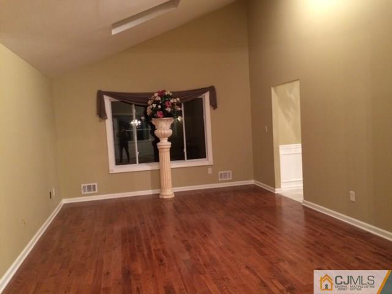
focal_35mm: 29
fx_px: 328
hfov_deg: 61.7
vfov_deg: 48.2
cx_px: 196
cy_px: 147
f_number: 2.2
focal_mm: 4.15
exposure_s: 1/17
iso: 320
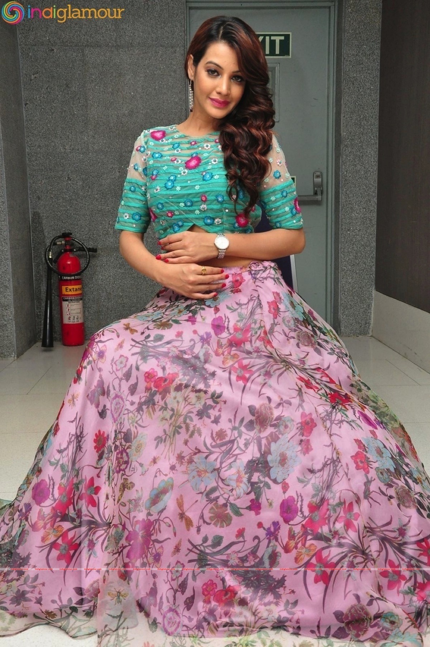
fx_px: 754
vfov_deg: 46.4
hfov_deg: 31.8
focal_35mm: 42
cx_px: 215
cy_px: 324
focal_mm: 28
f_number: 8
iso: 1250
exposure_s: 1/125
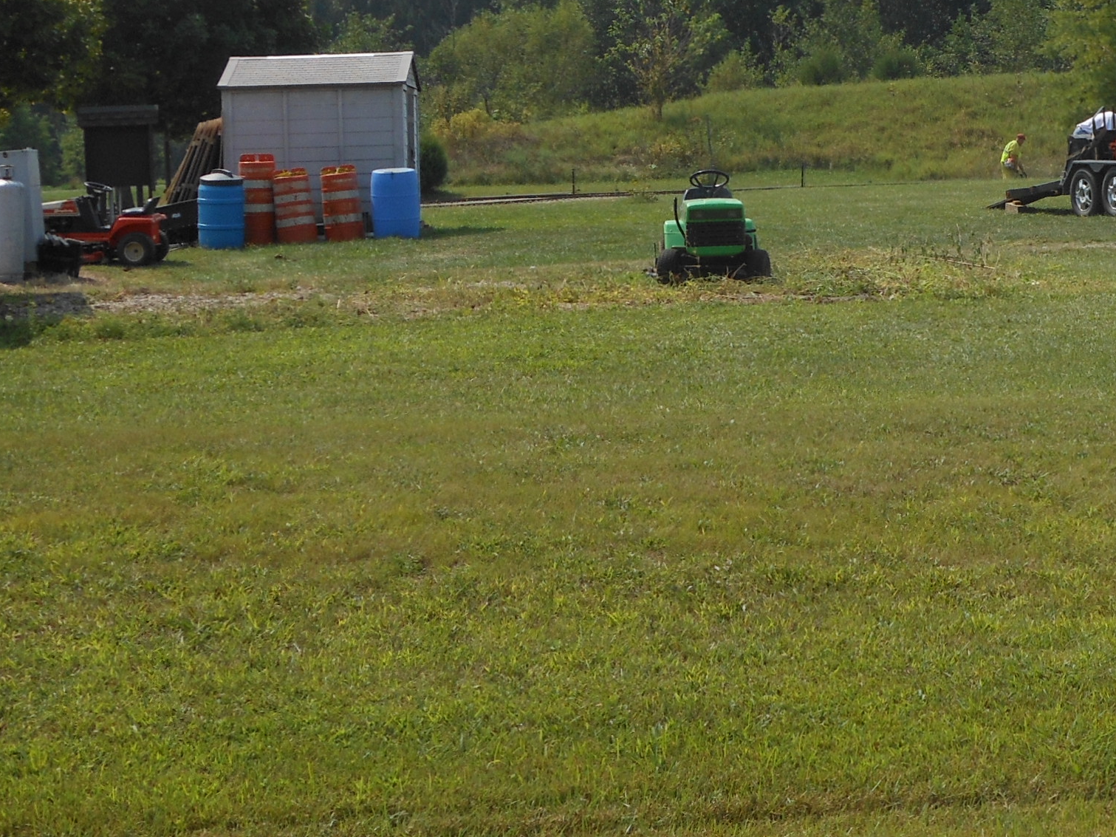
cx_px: 954
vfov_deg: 13.6
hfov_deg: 18.0
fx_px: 3482
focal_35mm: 108
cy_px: 98
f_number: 4
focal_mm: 8.9
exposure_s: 1/800
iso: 80
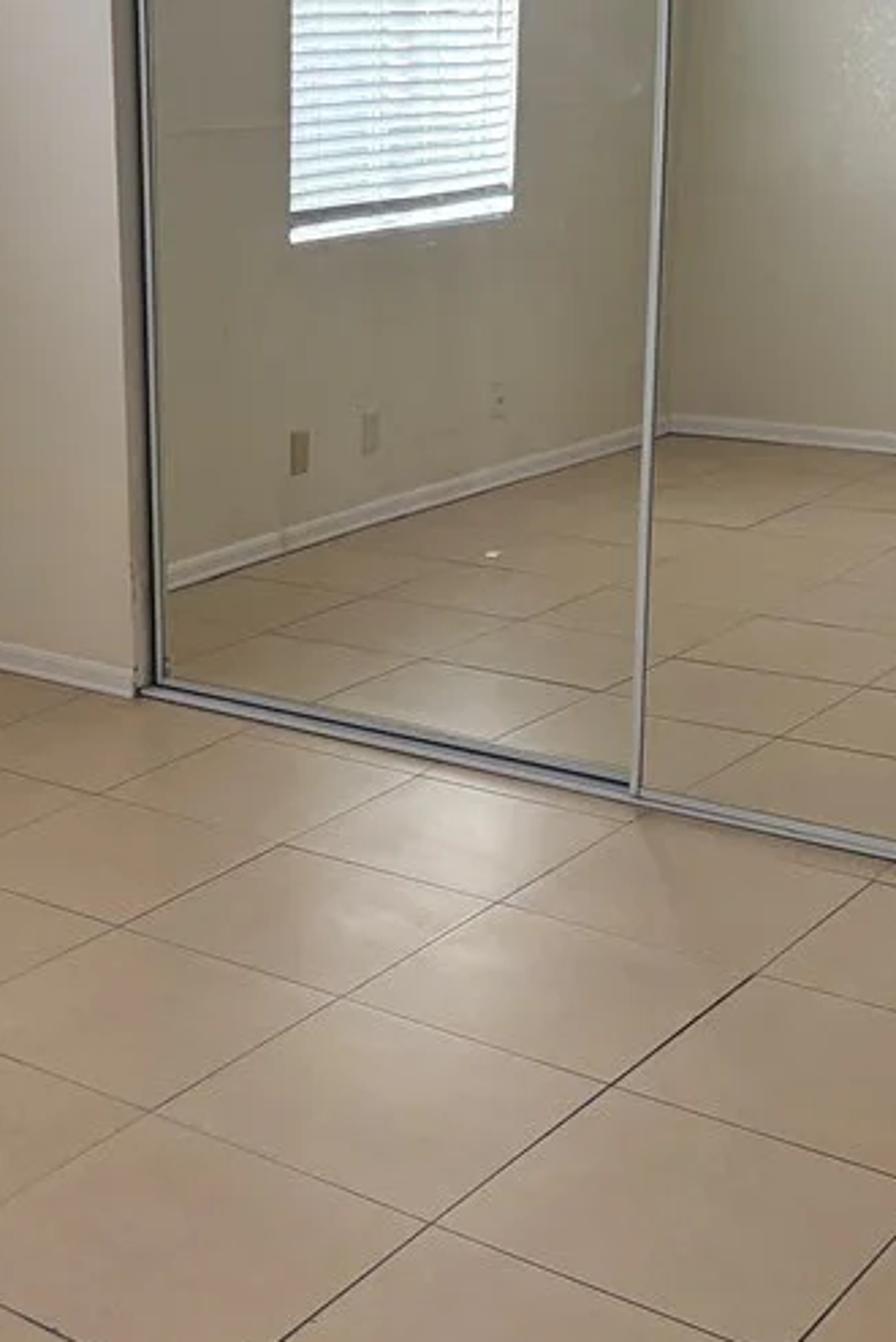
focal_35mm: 56
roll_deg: +1.7
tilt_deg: -15.0
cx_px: 133
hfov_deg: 23.7
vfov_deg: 35.6
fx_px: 2088
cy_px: 641
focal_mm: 5.96
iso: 125
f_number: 1.6
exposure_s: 1/236
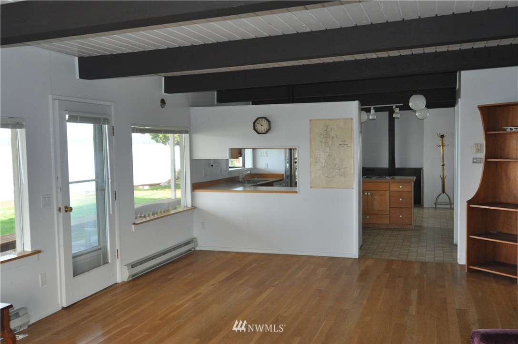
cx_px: 259
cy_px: 172
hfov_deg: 53.2
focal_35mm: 36
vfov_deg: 36.8
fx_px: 517
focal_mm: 24
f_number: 4
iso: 800
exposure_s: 1/60
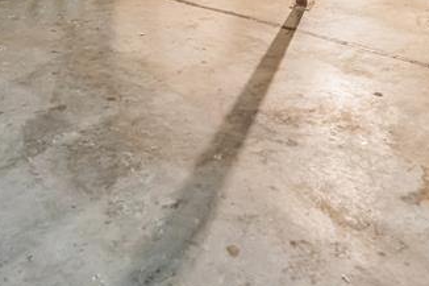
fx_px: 524
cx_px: 120
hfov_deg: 43.4
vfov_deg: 25.1
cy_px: -112
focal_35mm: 44
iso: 1000
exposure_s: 1/3
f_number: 8
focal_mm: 14
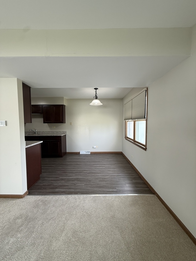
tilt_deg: -3.4
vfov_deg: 102.1
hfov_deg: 85.7
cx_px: 98
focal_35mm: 14
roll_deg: -0.4
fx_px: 106
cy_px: 130
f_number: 2.2
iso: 125
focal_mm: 2.22
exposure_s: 1/120
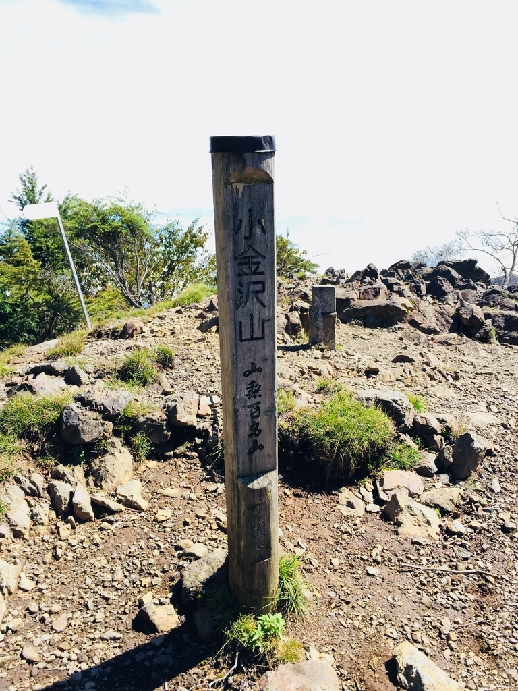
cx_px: 259
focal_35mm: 29
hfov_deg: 48.2
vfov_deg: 61.7
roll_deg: +1.7
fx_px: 579
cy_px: 346
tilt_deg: -8.1
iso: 32
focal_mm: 4.15
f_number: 2.2
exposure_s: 1/760
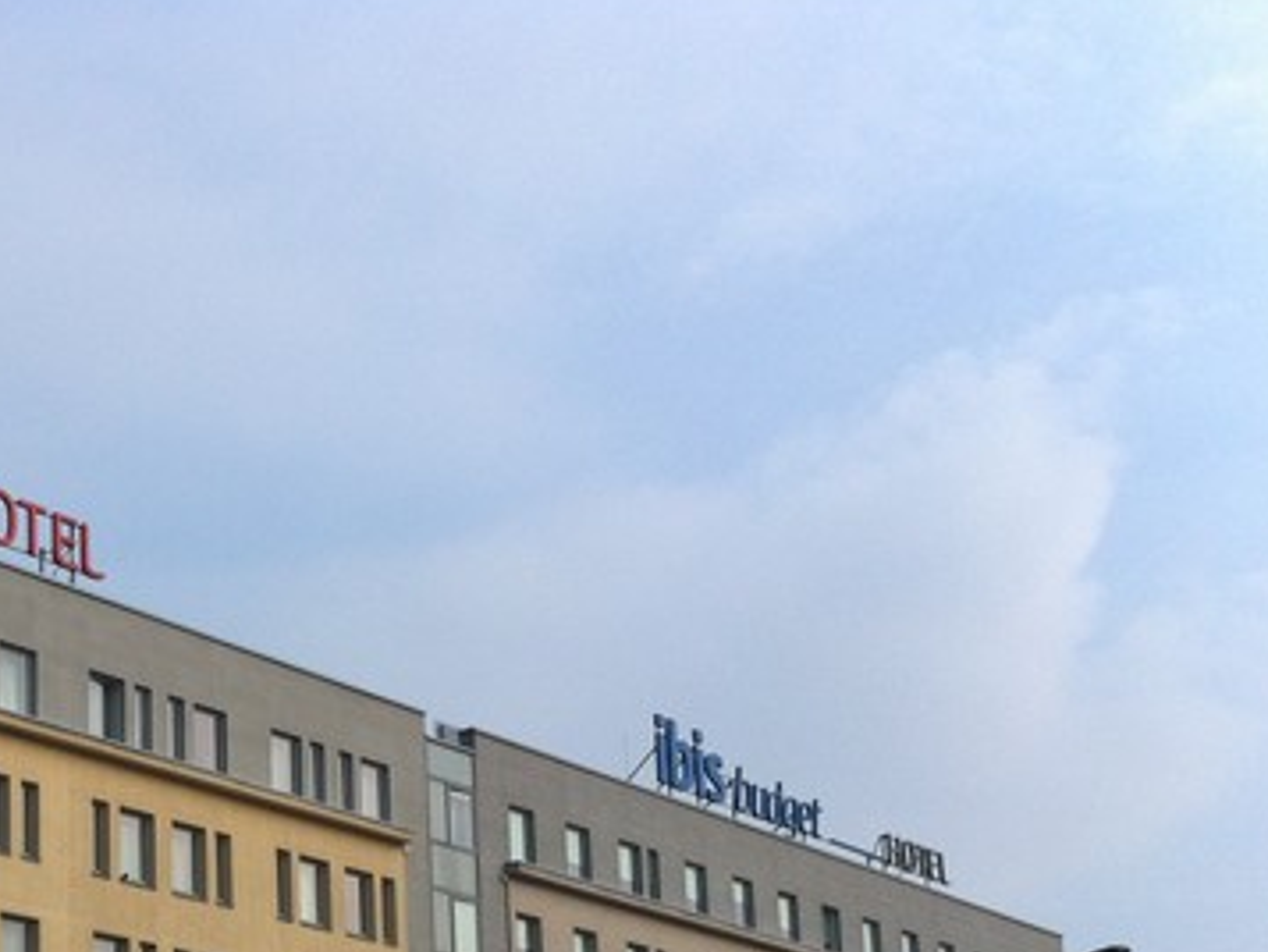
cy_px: 934
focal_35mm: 72
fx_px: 2638
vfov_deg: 19.9
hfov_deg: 26.1
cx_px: 124
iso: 80
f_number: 2.8
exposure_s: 1/1077
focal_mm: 3.85
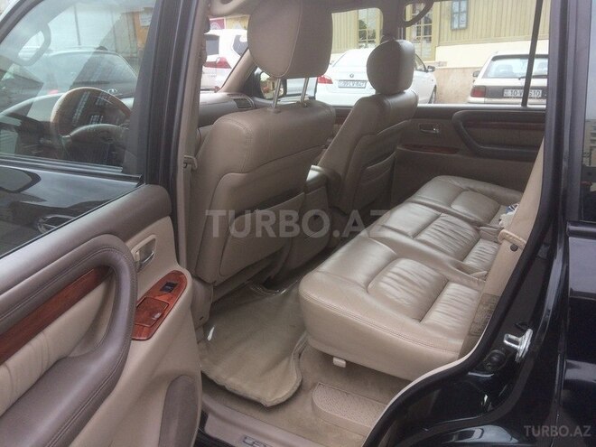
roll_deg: +2.5
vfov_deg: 48.2
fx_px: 499
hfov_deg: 61.7
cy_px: 224
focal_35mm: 29
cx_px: 298
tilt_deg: -15.0
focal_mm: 4.15
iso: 32
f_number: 2.2
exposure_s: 1/260
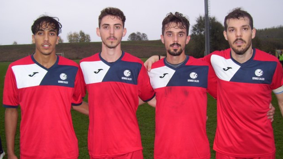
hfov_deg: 50.5
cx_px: 142
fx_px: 300
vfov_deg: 29.7
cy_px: 78
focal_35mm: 40
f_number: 2.7
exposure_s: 1/60
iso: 80
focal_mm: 6
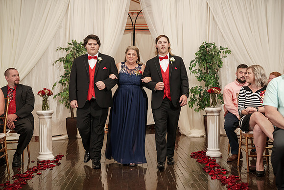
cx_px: 146
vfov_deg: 26.9
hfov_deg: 39.4
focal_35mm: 50
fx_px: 397
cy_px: 95
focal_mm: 48
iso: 2000
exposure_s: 1/160
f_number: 4
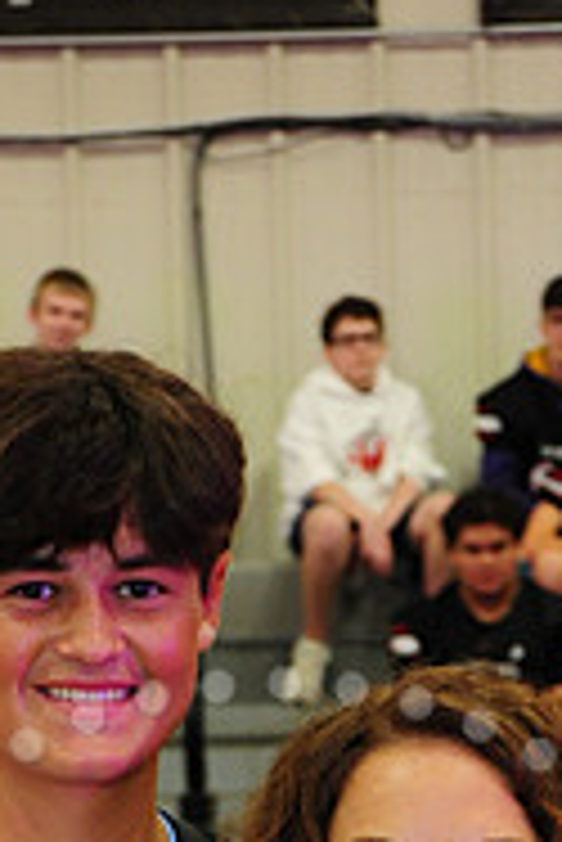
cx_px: 274
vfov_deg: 7.1
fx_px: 6661
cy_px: 1207
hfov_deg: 4.8
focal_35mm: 285
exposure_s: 1/60
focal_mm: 92
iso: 2000
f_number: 7.1
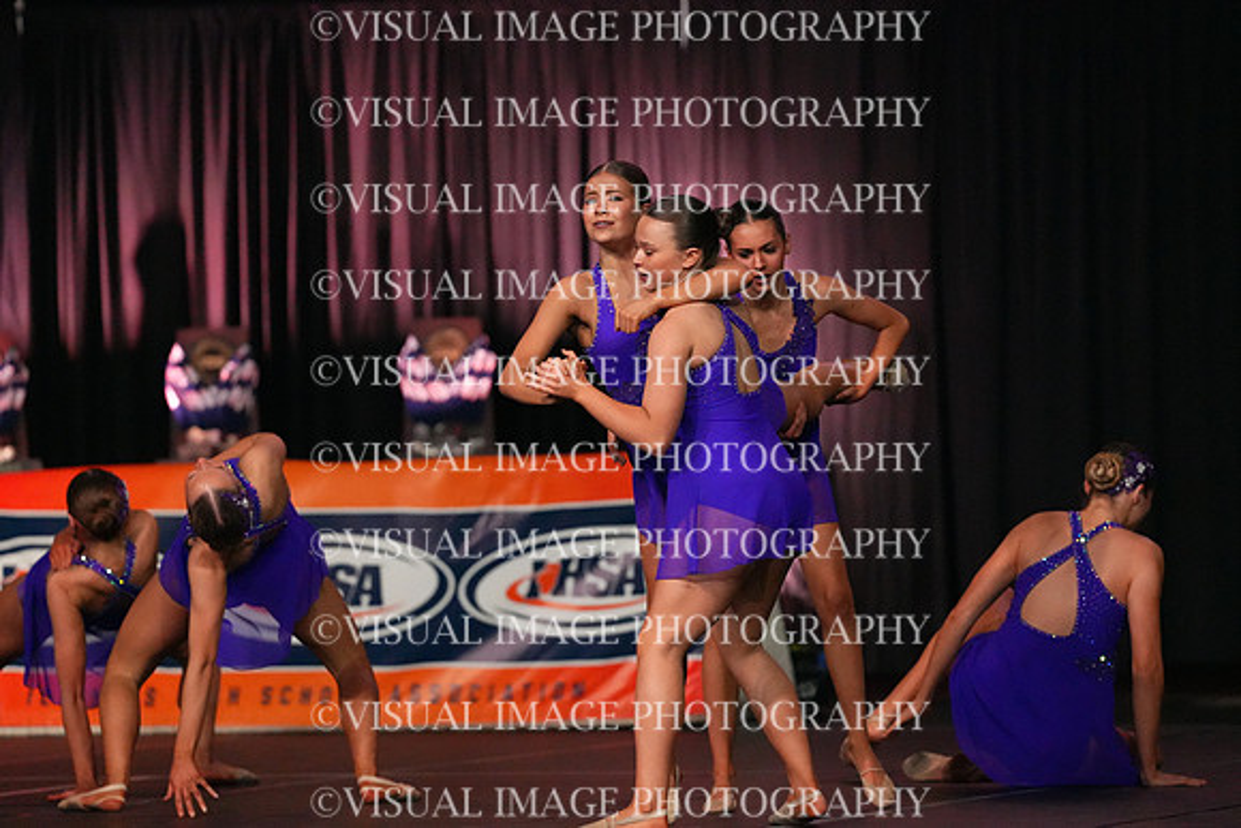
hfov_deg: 6.9
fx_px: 10344
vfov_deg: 4.6
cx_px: 620
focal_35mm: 300
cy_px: 414
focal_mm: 300
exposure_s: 1/1250
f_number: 3.5
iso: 16000
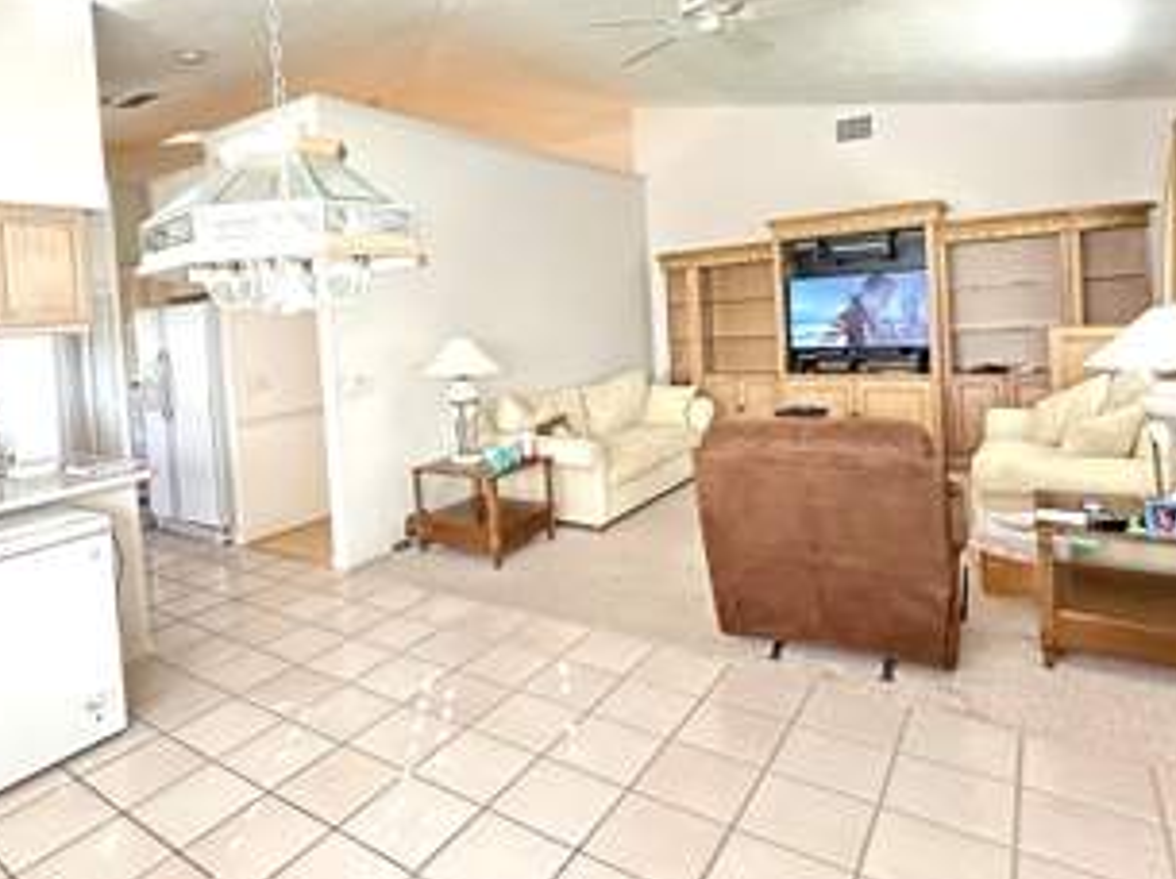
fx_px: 747
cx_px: 467
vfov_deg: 60.3
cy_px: 337
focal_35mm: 22
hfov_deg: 75.5
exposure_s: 1/60
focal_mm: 2.22
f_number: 2.2
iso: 1000
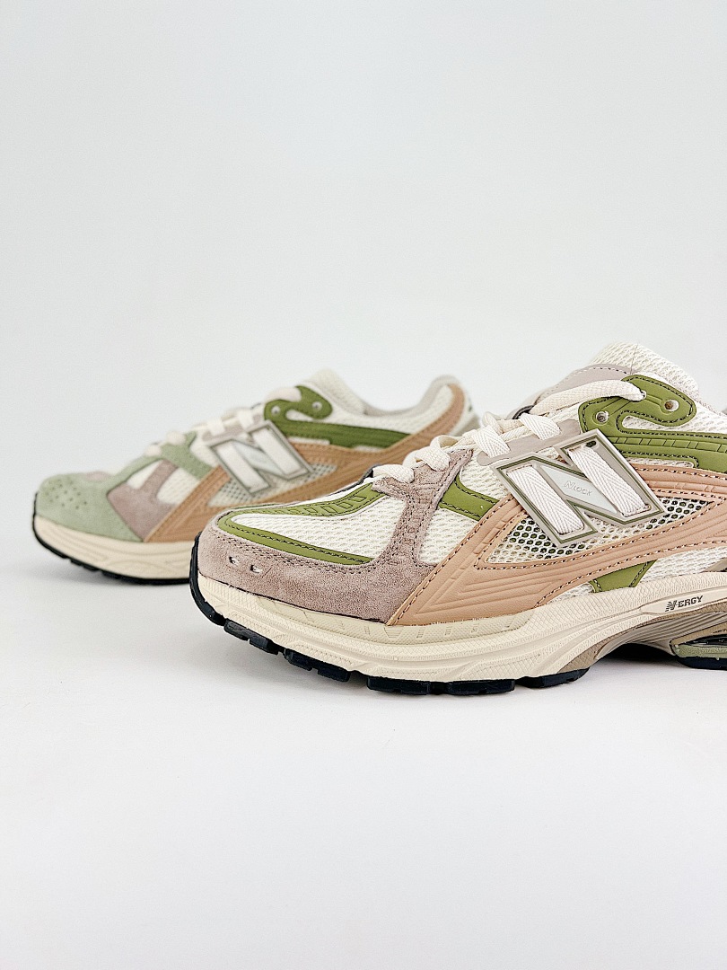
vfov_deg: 67.3
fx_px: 728
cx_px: 364
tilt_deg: -8.1
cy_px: 485
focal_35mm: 26
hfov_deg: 53.1
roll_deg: +0.9
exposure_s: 1/982
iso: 50
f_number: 1.5
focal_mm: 5.7
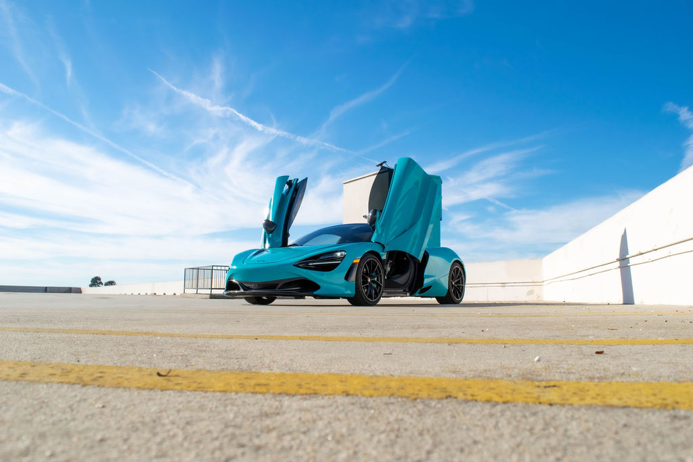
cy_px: 231
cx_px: 346
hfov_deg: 61.9
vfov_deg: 43.6
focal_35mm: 30
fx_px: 578
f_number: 11
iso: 200
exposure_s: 1/640
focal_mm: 20
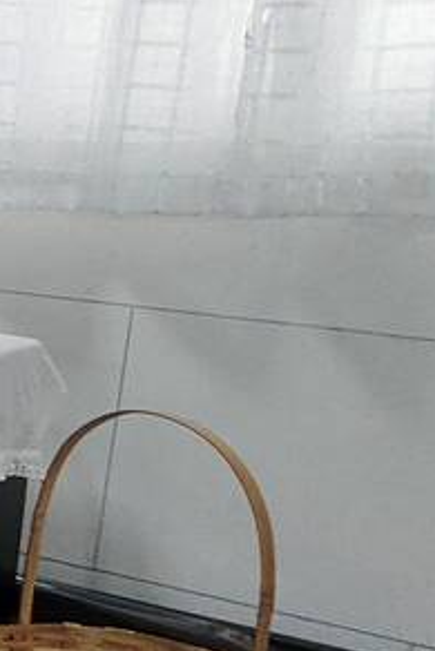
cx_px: -897
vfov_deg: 24.8
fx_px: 1484
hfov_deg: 10.8
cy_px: 330
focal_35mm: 82
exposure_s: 1/60
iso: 111
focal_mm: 1.65
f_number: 2.2
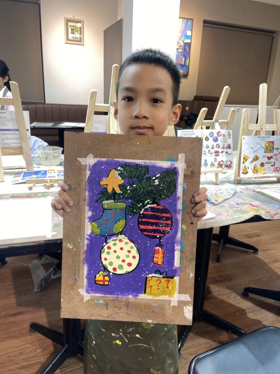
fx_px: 280
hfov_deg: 53.1
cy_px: 187
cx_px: 140
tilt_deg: -17.7
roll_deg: -2.4
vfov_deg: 67.3
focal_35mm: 26
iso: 100
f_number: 1.8
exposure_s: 1/100
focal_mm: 4.25
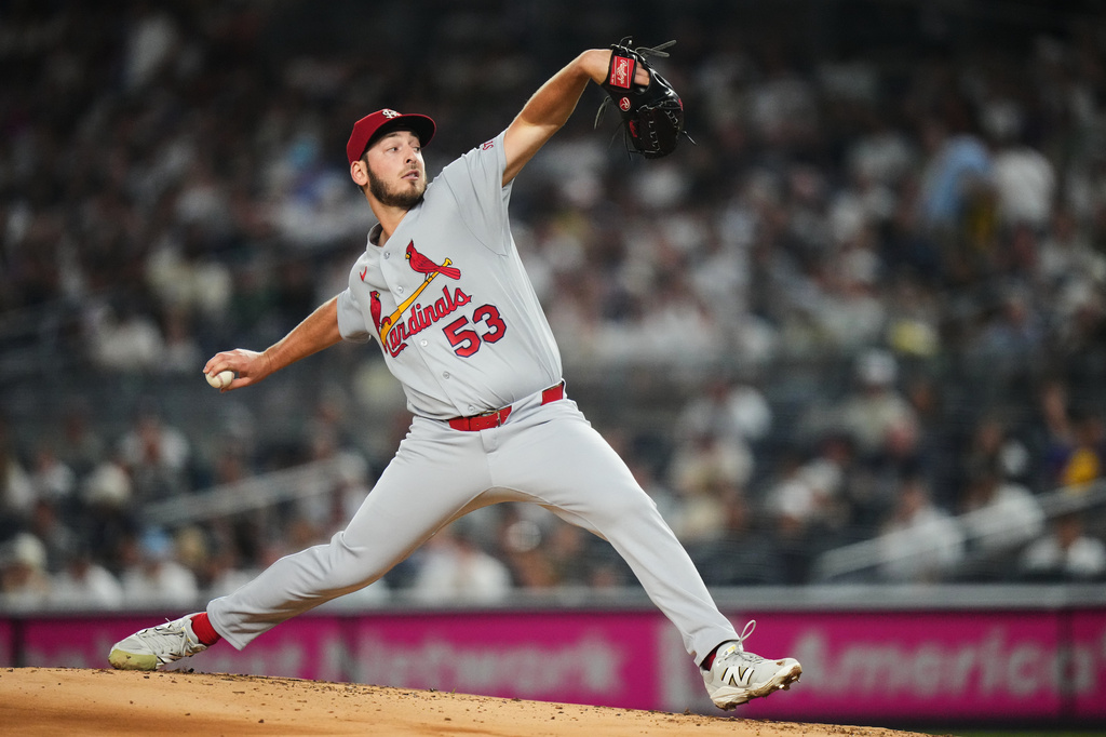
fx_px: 12284
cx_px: 553
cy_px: 368
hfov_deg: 5.2
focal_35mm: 400
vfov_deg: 3.4
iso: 6400
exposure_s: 1/5000
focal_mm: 400
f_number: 2.8
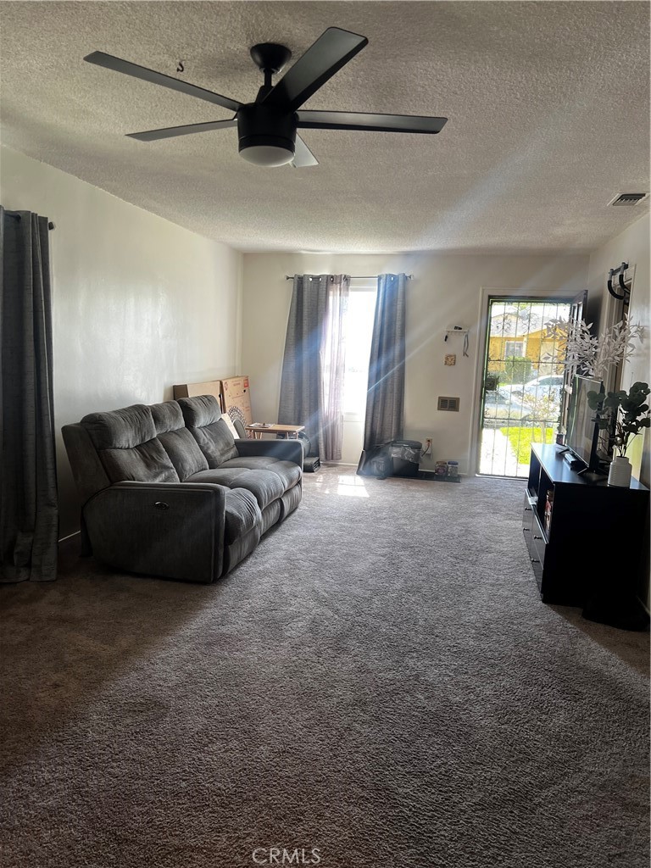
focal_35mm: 26
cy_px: 434
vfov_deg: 67.3
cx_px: 326
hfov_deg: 53.1
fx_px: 652
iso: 80
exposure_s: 1/60
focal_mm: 5.7
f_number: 1.5
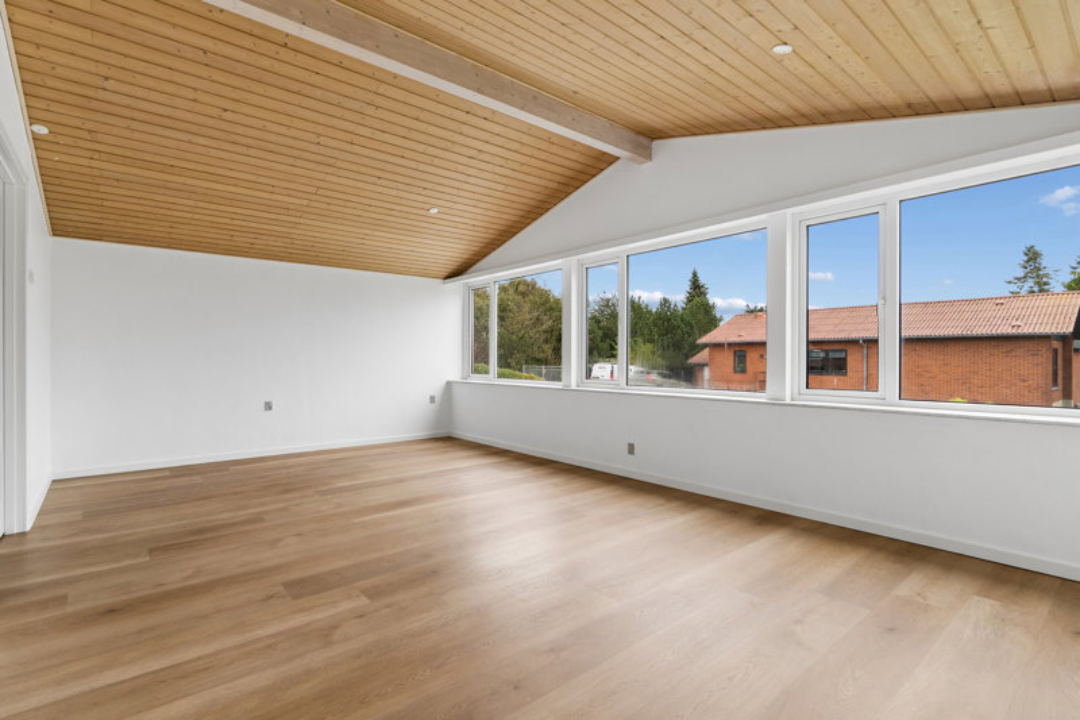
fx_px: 495
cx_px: 540
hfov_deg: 95.0
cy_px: 360
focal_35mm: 16
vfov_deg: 72.0
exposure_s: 1/60
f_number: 8
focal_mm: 11
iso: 200
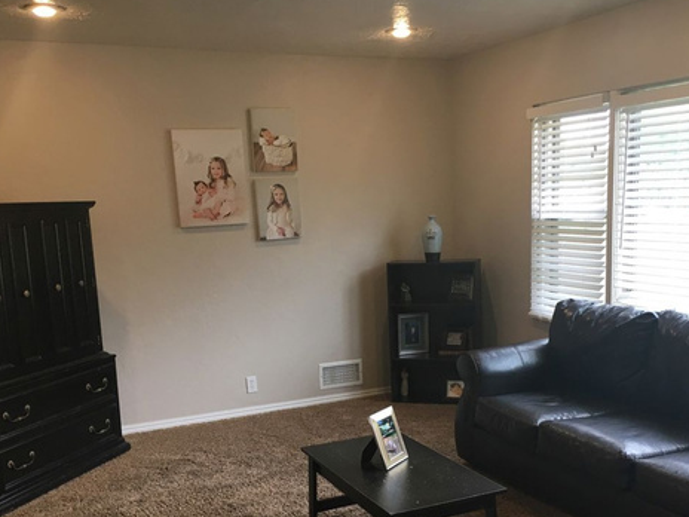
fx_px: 796
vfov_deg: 35.6
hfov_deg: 46.7
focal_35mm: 40
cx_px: 377
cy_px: 346
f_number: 2.2
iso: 32
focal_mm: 4.15
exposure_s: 1/30
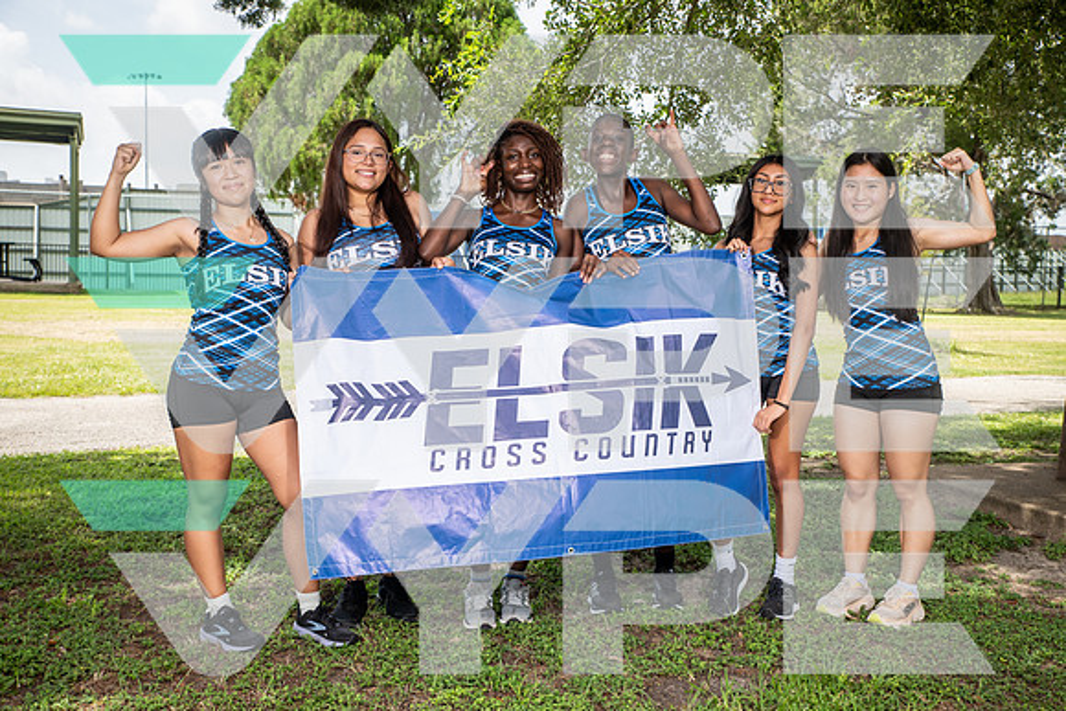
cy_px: 356
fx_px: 1303
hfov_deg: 44.5
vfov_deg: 30.5
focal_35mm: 44
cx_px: 533
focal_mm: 44
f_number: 6.3
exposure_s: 1/400
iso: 250
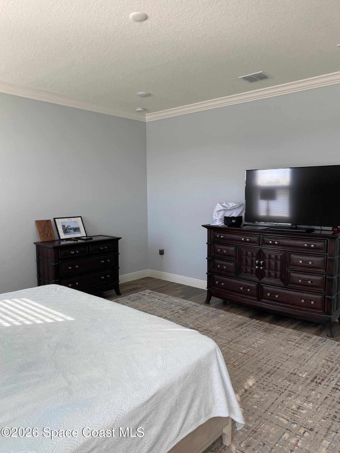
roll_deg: +0.7
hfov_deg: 53.1
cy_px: 226
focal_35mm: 26
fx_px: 340
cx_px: 170
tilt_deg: -5.3
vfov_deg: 67.3
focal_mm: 4.25
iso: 50
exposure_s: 1/121
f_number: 1.8
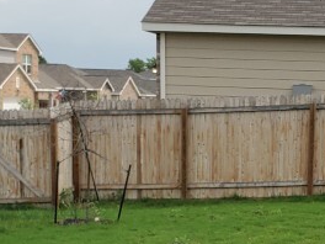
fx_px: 948
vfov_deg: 14.4
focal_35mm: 101
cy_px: 248
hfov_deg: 19.0
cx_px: 313
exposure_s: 1/1576
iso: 50
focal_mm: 4.3
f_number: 2.4
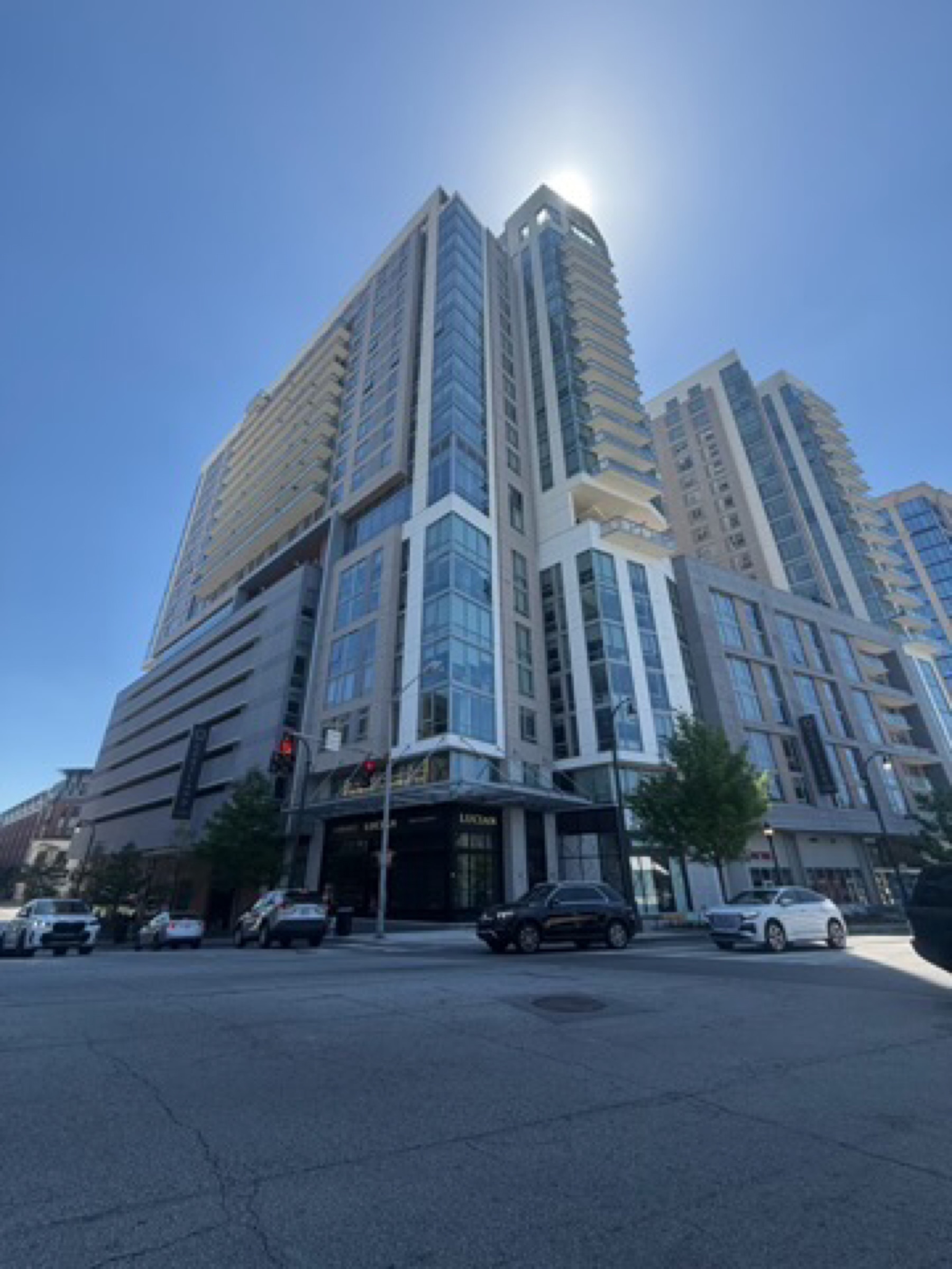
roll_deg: -0.4
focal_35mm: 14
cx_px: 476
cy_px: 634
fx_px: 513
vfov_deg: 102.1
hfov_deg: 85.7
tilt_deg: +24.7
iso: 40
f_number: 2.2
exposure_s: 1/770
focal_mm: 2.22
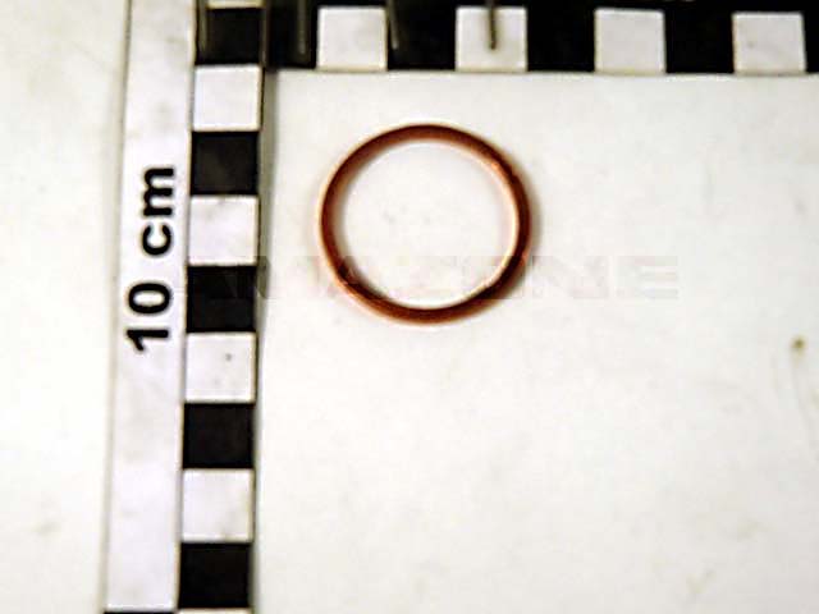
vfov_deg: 14.4
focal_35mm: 103
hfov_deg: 19.1
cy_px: 307
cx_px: 410
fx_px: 2437
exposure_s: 1/100
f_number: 5
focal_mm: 18.46
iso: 250
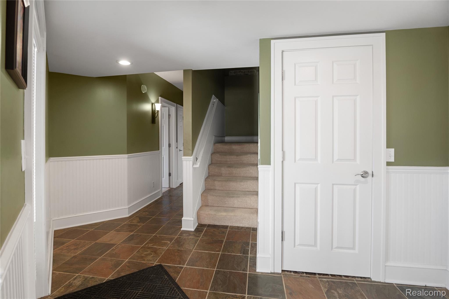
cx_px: 224
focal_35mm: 30
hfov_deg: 61.9
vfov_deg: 43.6
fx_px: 374
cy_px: 150
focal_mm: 30
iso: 320
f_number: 9
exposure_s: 1/4
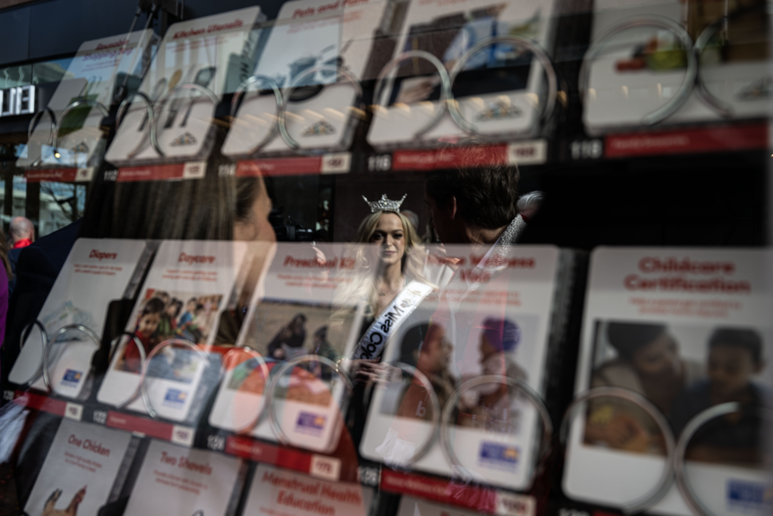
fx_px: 633
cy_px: 258
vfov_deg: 44.3
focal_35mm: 30
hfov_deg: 62.8
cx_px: 386
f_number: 4
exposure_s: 1/125
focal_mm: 29.5
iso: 64
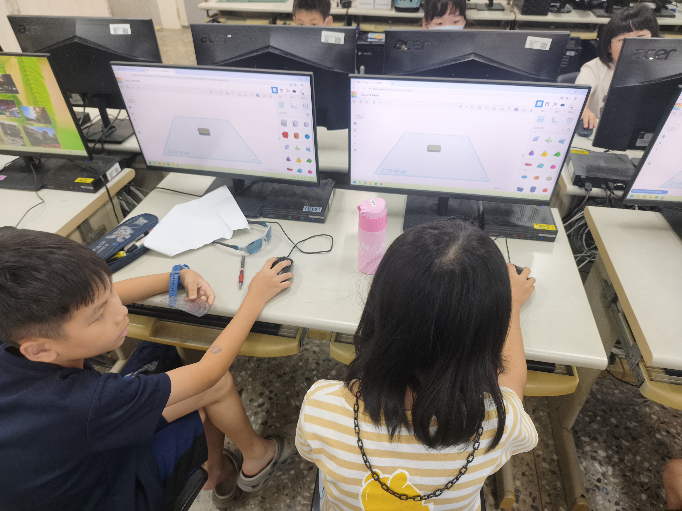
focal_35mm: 23
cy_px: 256
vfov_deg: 58.9
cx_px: 341
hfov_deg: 73.9
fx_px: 453
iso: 320
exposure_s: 1/120
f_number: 1.62
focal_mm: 6.45
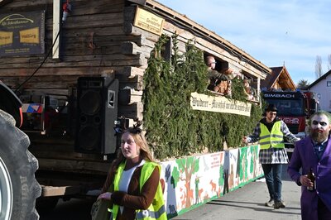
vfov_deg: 27.5
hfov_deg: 40.4
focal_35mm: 49
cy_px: 110
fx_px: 450
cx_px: 166
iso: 1000
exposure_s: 1/640
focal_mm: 49
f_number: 13
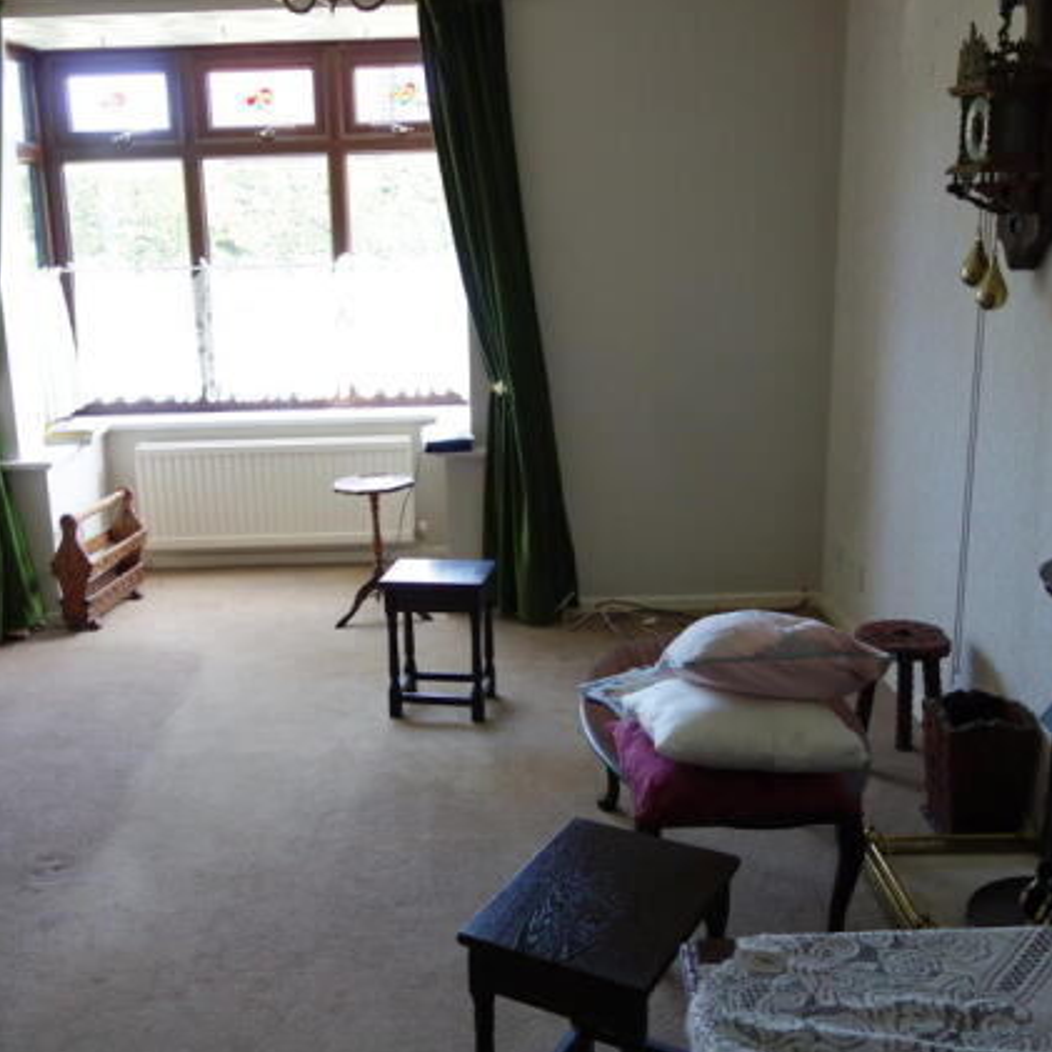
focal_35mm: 37
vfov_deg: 44.9
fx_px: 1272
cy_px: 519
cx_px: 454
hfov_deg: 44.8
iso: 125
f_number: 1.8
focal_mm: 10.4
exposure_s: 1/60
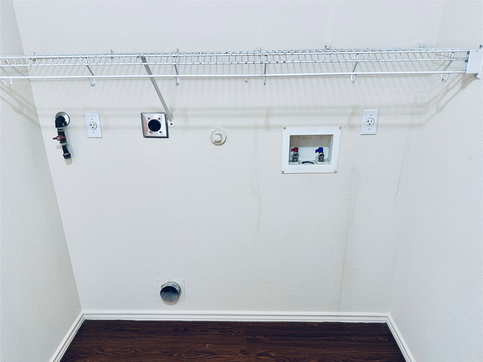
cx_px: 242
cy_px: 181
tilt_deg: -20.0
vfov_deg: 56.8
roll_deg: +1.3
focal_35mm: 24
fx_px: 335
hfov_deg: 71.6
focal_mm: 6.86
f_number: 1.78
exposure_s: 1/60
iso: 250
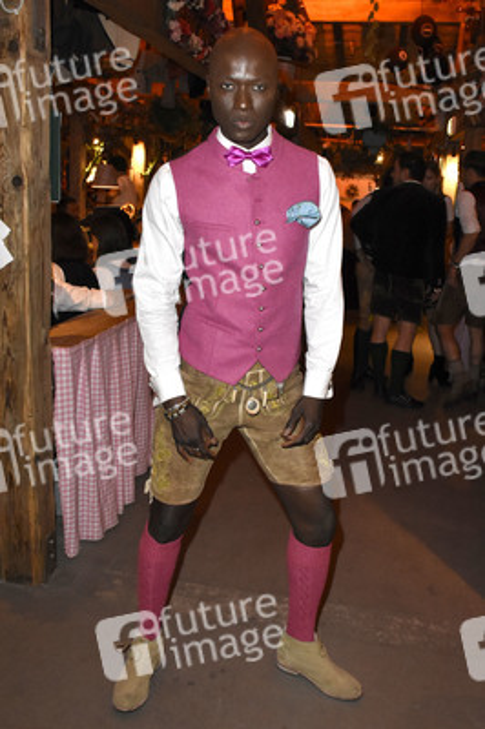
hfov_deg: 43.5
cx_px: 242
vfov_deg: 62.0
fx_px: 607
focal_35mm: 30
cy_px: 364
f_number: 6.3
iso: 3200
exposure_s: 1/60
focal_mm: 20
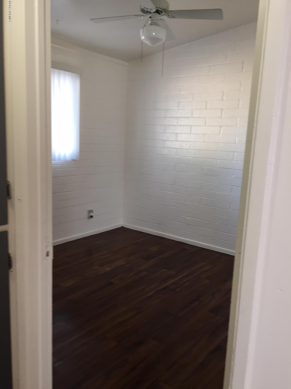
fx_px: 325
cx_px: 146
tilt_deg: -9.8
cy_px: 194
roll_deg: -2.6
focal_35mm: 29
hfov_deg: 48.2
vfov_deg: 61.7
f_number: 2.2
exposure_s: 1/30
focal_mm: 4.15
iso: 64
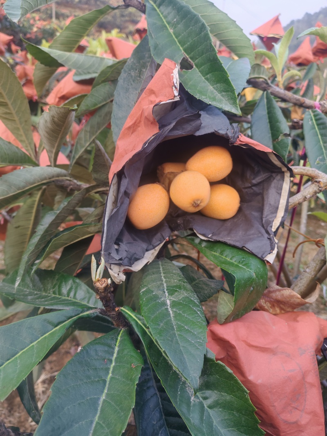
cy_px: 218
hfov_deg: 51.3
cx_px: 164
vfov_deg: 65.3
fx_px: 340
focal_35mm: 27
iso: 50
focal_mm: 5.52
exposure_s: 1/230
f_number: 1.95
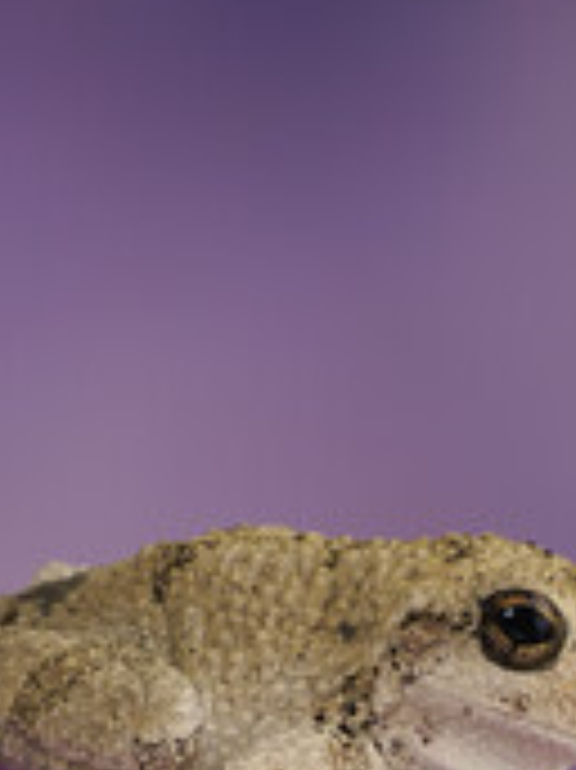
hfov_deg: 2.0
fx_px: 16905
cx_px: 400
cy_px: 1441
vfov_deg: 2.6
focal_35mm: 761
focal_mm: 180
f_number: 11
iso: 64
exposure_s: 1/160
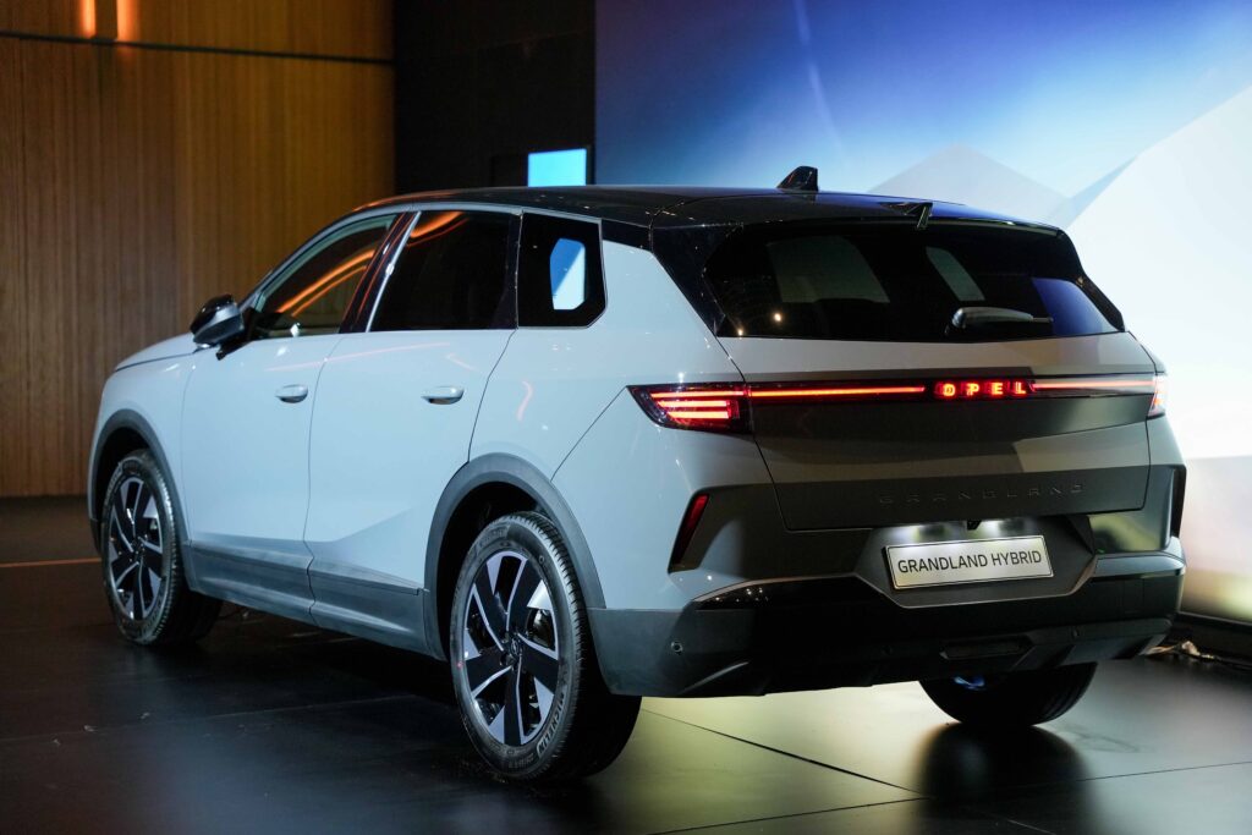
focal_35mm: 70
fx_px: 2435
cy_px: 418
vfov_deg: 19.5
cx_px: 626
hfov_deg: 28.8
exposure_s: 1/160
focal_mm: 70
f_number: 2.8
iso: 3200
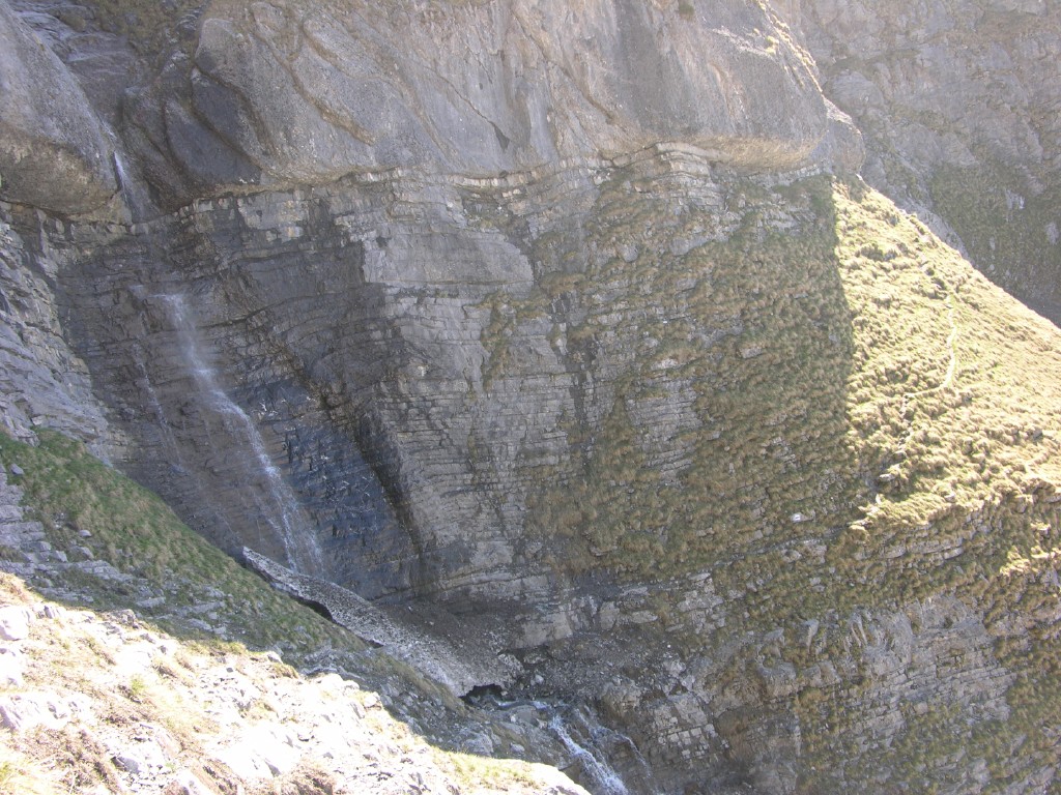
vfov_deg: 40.7
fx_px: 1073
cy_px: 398
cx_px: 530
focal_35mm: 35
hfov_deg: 52.6
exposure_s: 1/66.4
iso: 50
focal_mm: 9
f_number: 4
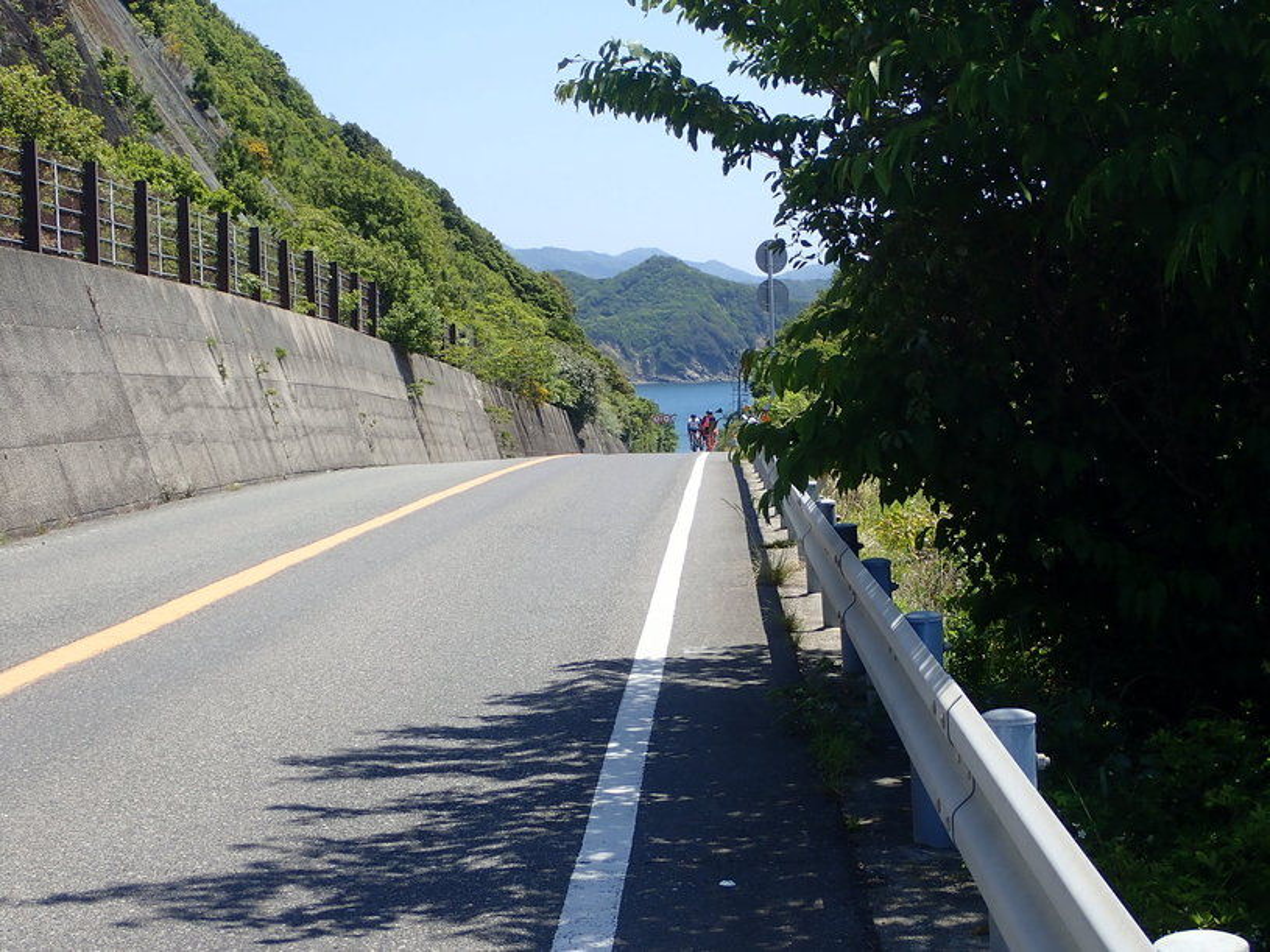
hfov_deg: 31.7
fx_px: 2238
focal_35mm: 61
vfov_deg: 24.0
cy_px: 476
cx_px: 635
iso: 100
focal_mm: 11.01
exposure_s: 1/320
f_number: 5
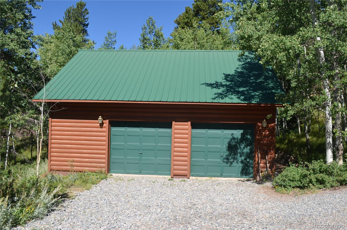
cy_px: 115
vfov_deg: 43.4
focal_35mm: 30
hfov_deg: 62.1
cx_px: 174
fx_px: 288
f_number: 7.1
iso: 100
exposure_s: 1/200
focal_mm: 20
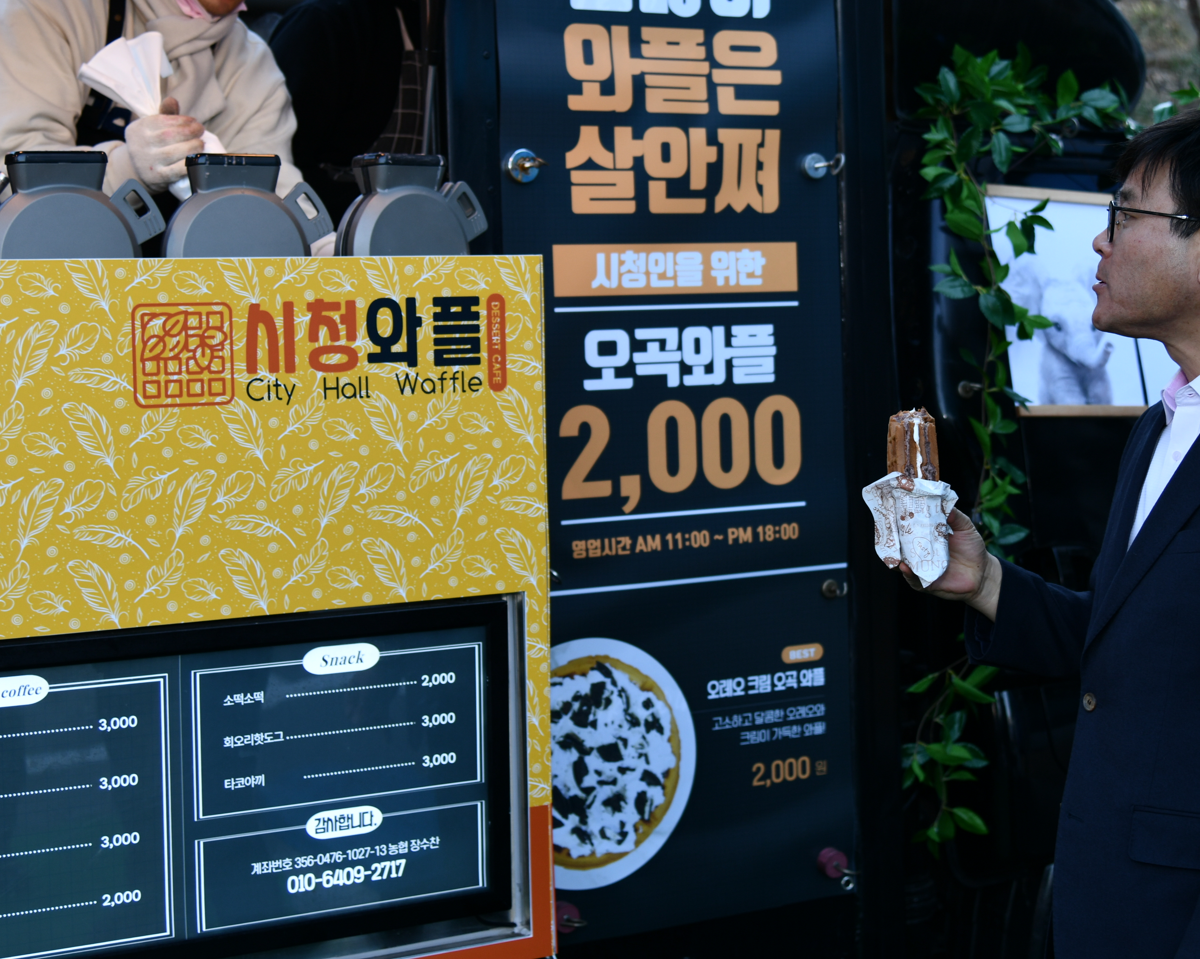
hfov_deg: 31.4
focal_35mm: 60
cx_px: 702
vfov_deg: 25.3
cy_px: 396
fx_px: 2131
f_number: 4
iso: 200
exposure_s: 1/250
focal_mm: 40
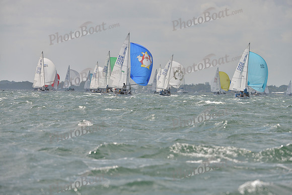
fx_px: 2434
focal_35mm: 300
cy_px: 98
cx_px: 146
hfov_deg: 6.9
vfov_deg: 4.6
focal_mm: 300
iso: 280
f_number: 9
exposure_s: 1/1250
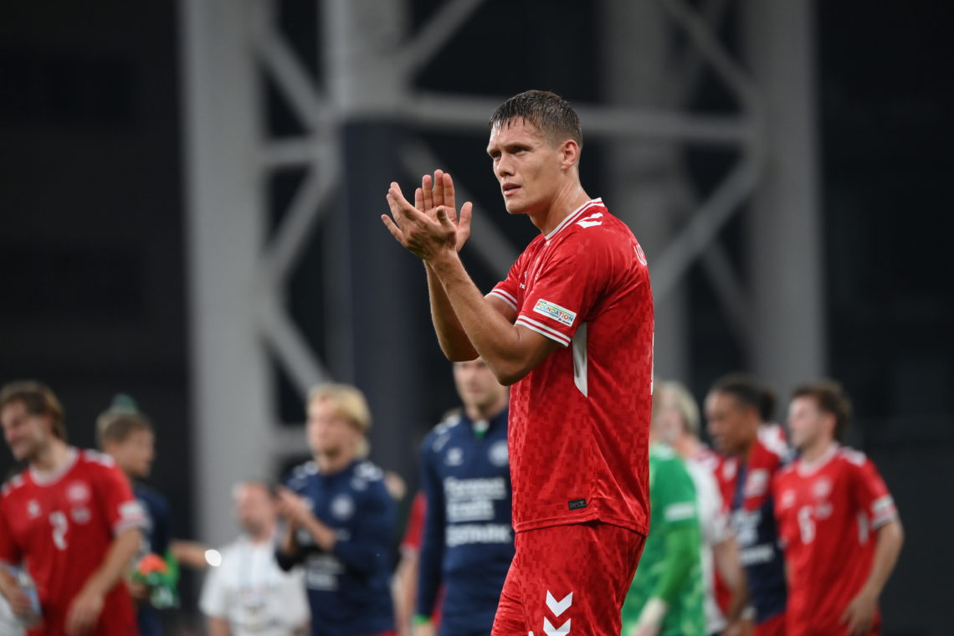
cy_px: 318
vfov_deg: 4.3
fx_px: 8479
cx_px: 477
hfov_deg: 6.4
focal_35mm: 320
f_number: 4
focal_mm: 320
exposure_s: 1/1250
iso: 3200
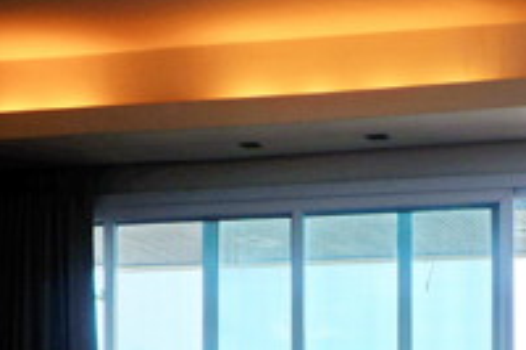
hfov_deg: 21.0
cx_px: 408
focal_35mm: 96
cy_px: 445
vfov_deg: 13.7
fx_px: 1401
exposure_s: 1/320
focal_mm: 21.1
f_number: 5.6
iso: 200
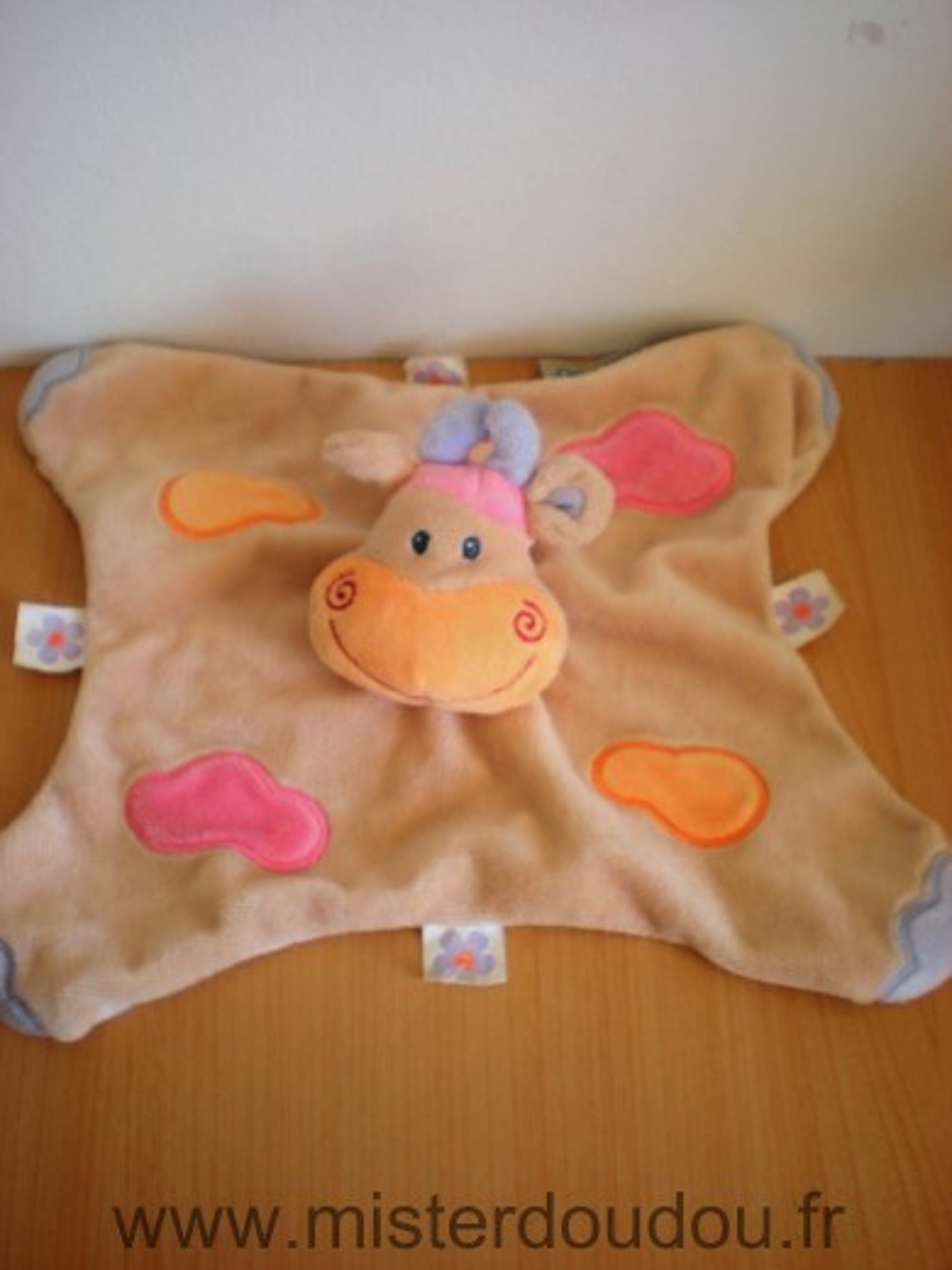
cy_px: 635
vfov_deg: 49.0
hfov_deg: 37.7
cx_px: 476
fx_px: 1393
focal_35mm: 38
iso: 133
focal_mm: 6.3
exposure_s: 1/52.7
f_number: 3.1
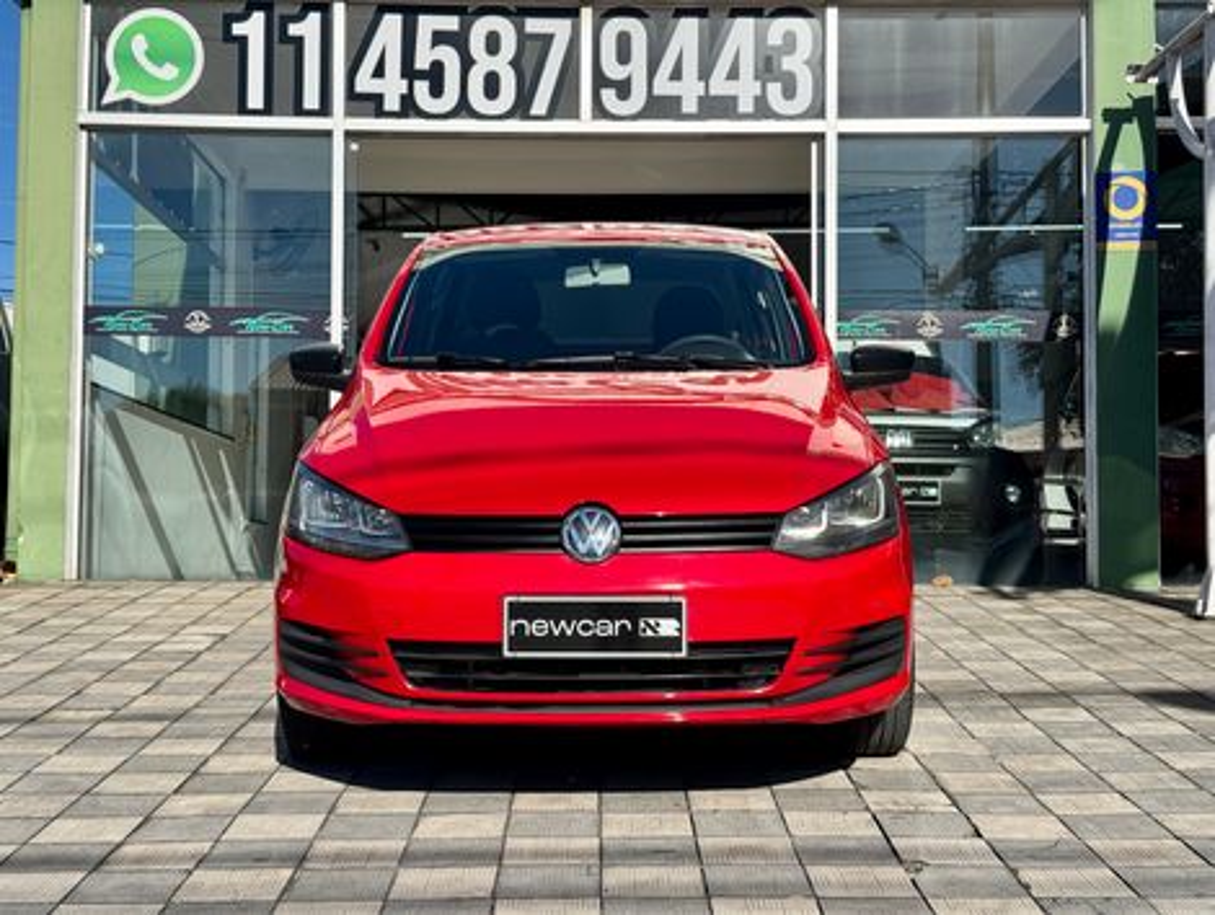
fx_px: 1687
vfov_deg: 30.3
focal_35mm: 48
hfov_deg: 39.6
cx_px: 608
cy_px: 458
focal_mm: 6.76
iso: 64
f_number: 1.78
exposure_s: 1/3096
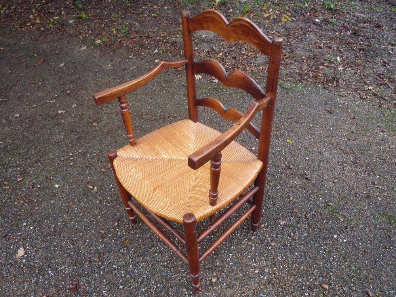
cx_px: 198
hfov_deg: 60.0
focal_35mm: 30
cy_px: 148
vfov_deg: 46.8
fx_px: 343
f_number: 3.3
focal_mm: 5.2
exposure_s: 1/30
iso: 160
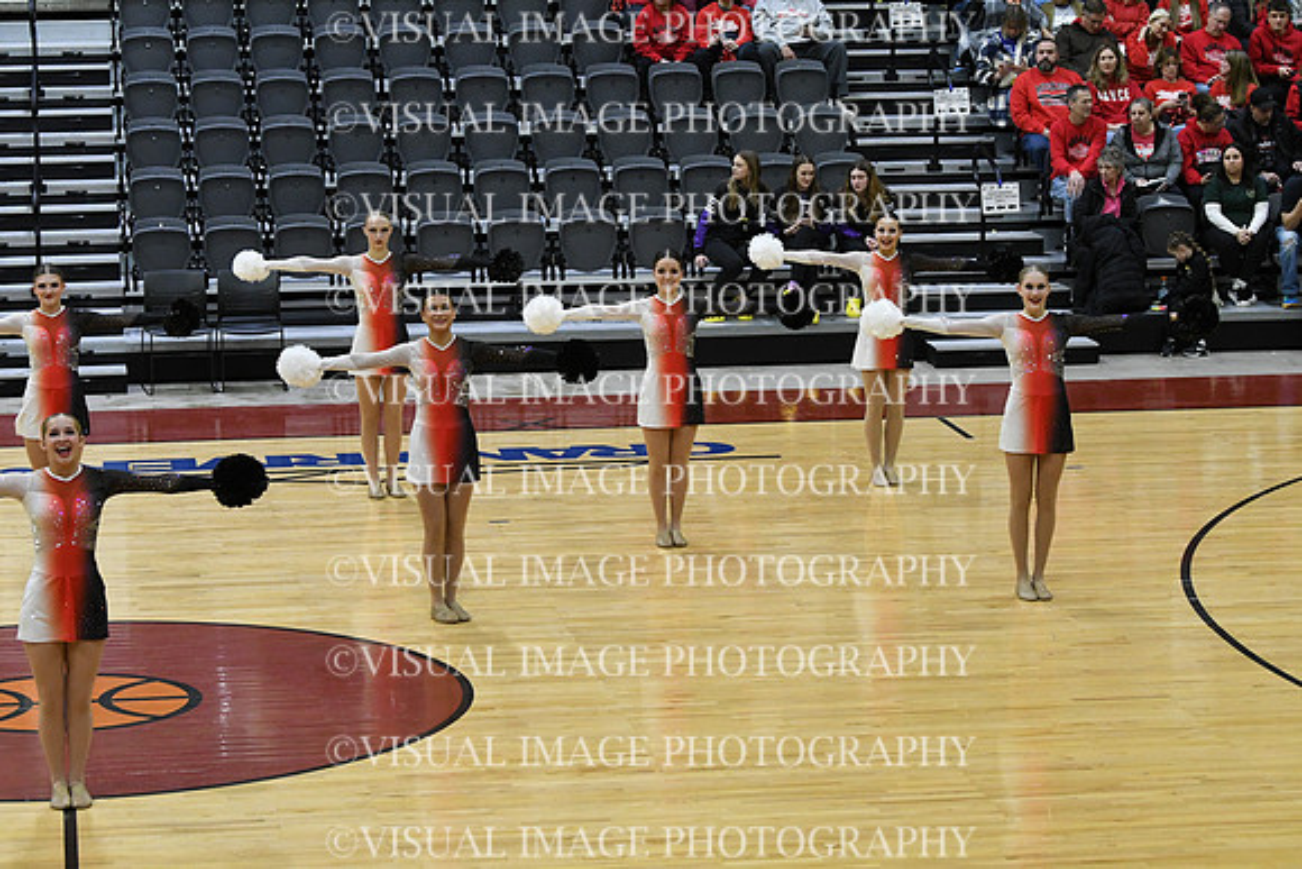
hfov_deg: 19.5
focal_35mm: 105
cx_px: 651
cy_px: 434
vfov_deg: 13.0
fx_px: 3798
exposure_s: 1/400
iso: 4000
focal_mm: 70
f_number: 4
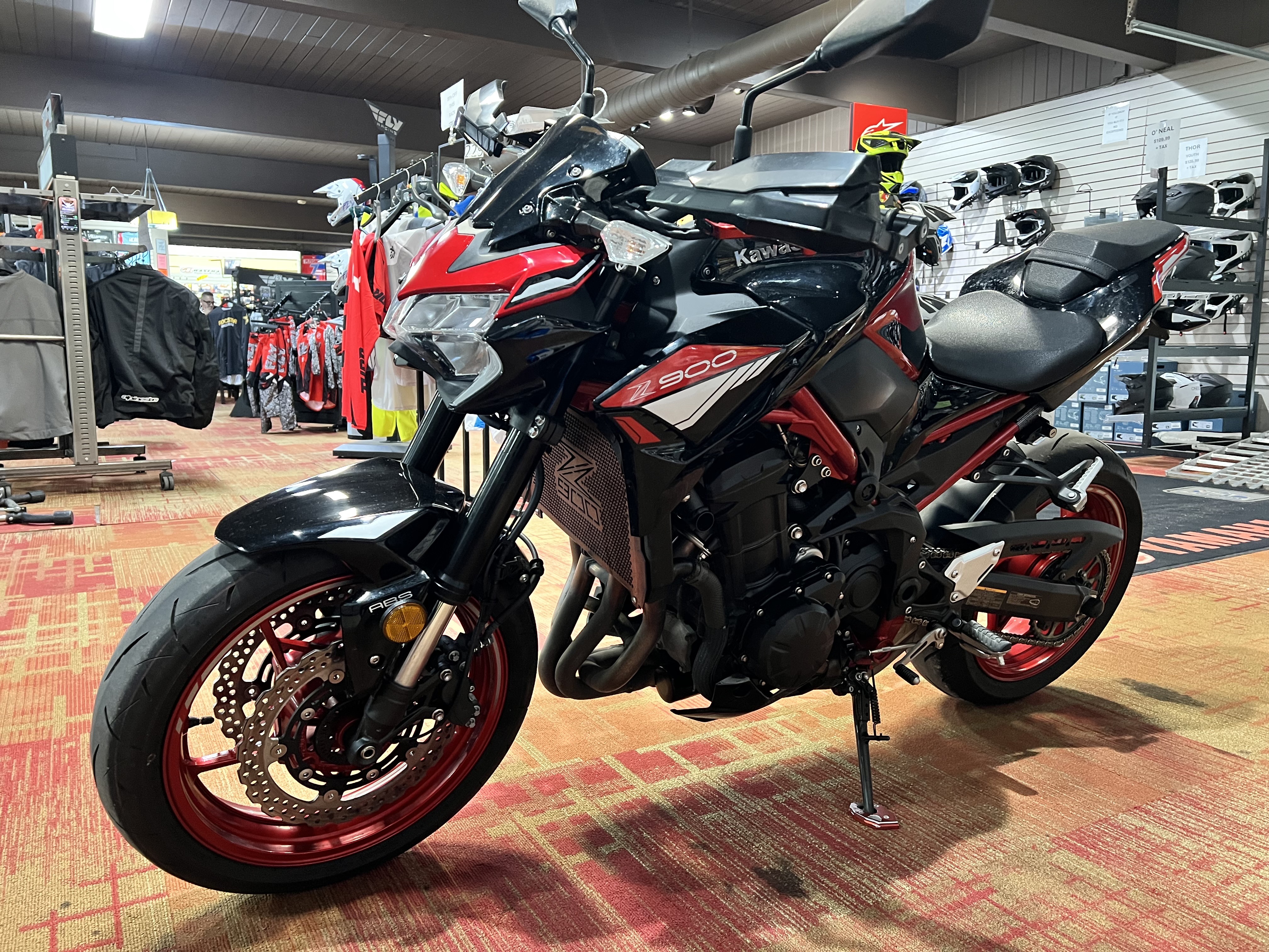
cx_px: 634
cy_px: 476
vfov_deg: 53.1
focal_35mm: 26
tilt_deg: -9.3
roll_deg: +0.3
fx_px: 953
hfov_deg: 67.3
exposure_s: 1/40
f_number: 1.5
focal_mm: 5.7
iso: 500
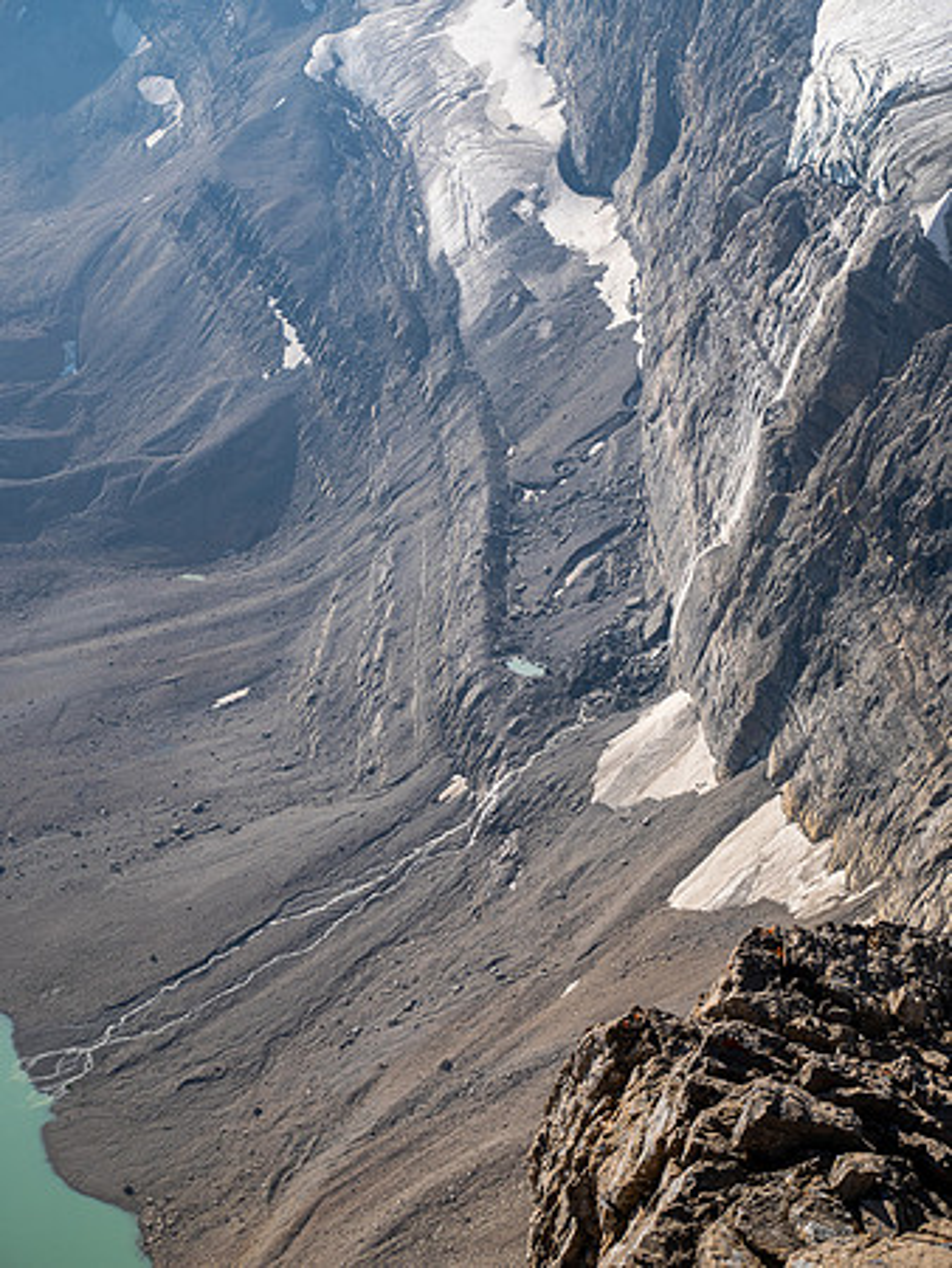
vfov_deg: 30.3
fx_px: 2345
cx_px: 476
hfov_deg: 23.0
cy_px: 634
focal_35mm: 64
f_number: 8
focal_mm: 32
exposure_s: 1/500
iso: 200
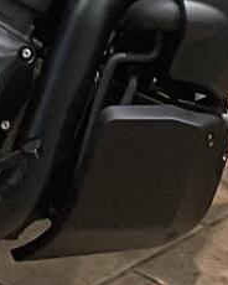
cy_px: -439
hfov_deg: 6.2
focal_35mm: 246
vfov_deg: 7.3
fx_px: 2075
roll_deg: +0.2
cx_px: -94
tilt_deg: -12.4
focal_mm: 3
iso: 64
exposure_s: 1/60
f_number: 1.8
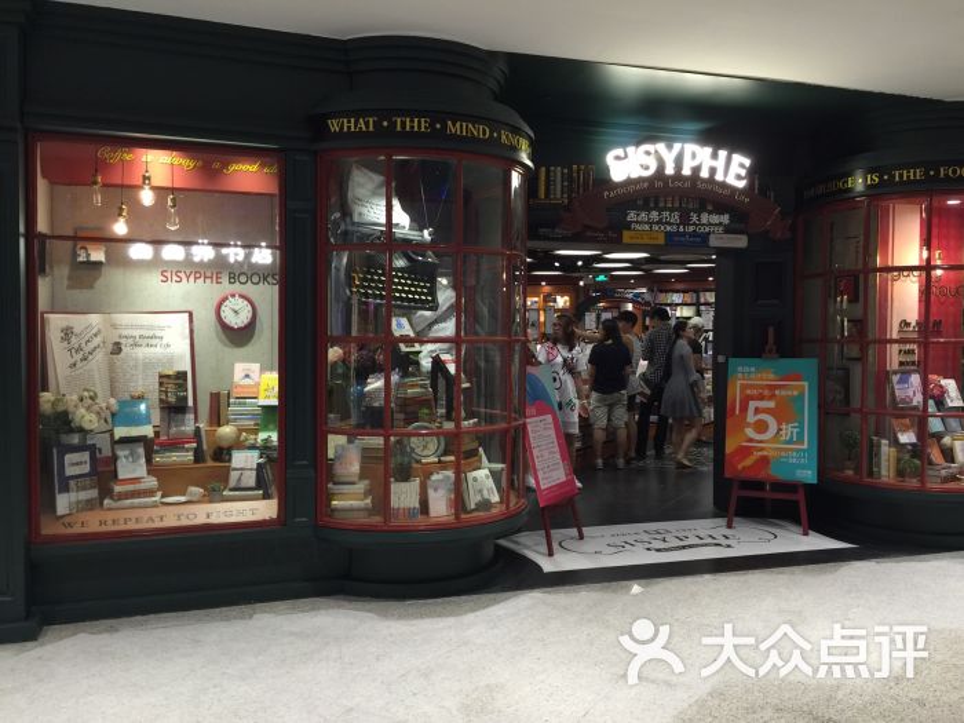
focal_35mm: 29
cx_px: 482
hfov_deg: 61.7
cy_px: 362
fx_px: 808
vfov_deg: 48.2
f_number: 2.2
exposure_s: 1/17
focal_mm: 4.15
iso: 50
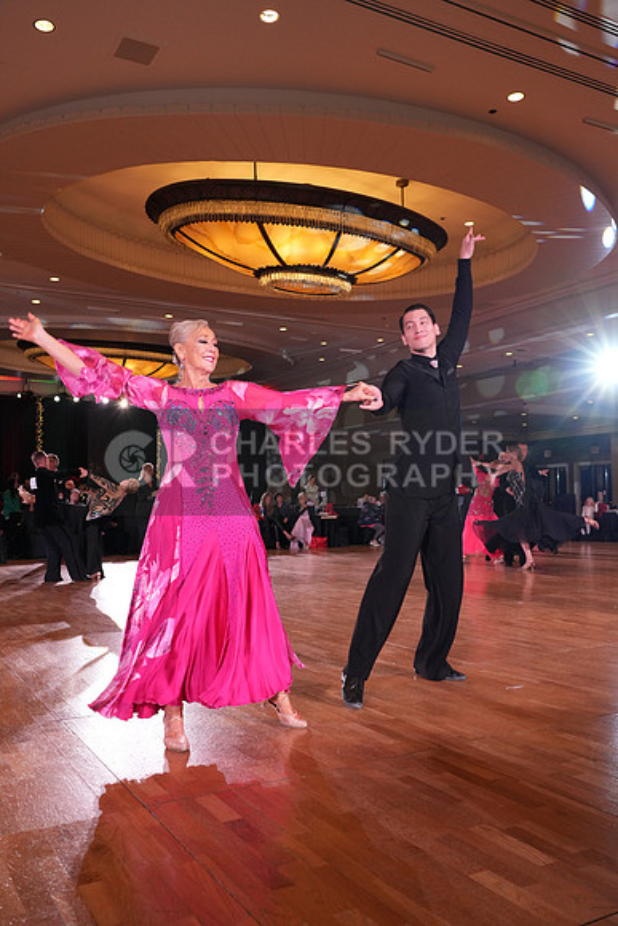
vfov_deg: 61.9
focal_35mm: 30
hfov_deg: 43.6
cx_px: 309
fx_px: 772
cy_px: 463
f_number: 5
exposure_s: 1/200
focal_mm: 30
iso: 2000
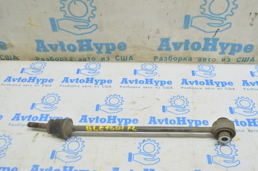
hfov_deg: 55.2
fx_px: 247
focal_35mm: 34
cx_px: 129
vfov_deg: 38.3
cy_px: 86
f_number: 5.6
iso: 400
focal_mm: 23
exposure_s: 1/20
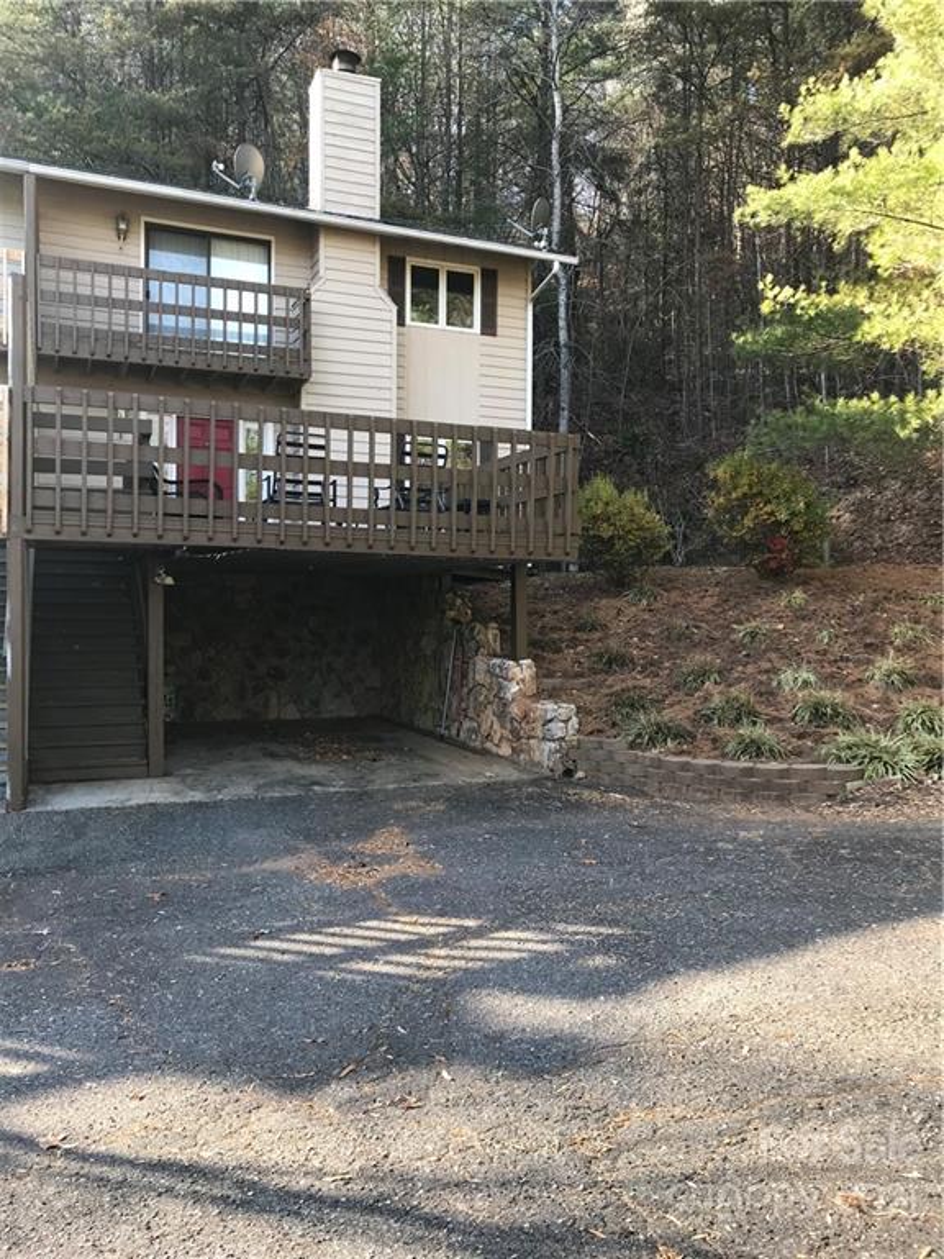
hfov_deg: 49.7
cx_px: 472
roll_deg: -1.1
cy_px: 630
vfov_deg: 63.4
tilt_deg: +1.4
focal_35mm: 28
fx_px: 1018
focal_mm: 3.99
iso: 20
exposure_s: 1/147
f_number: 1.8
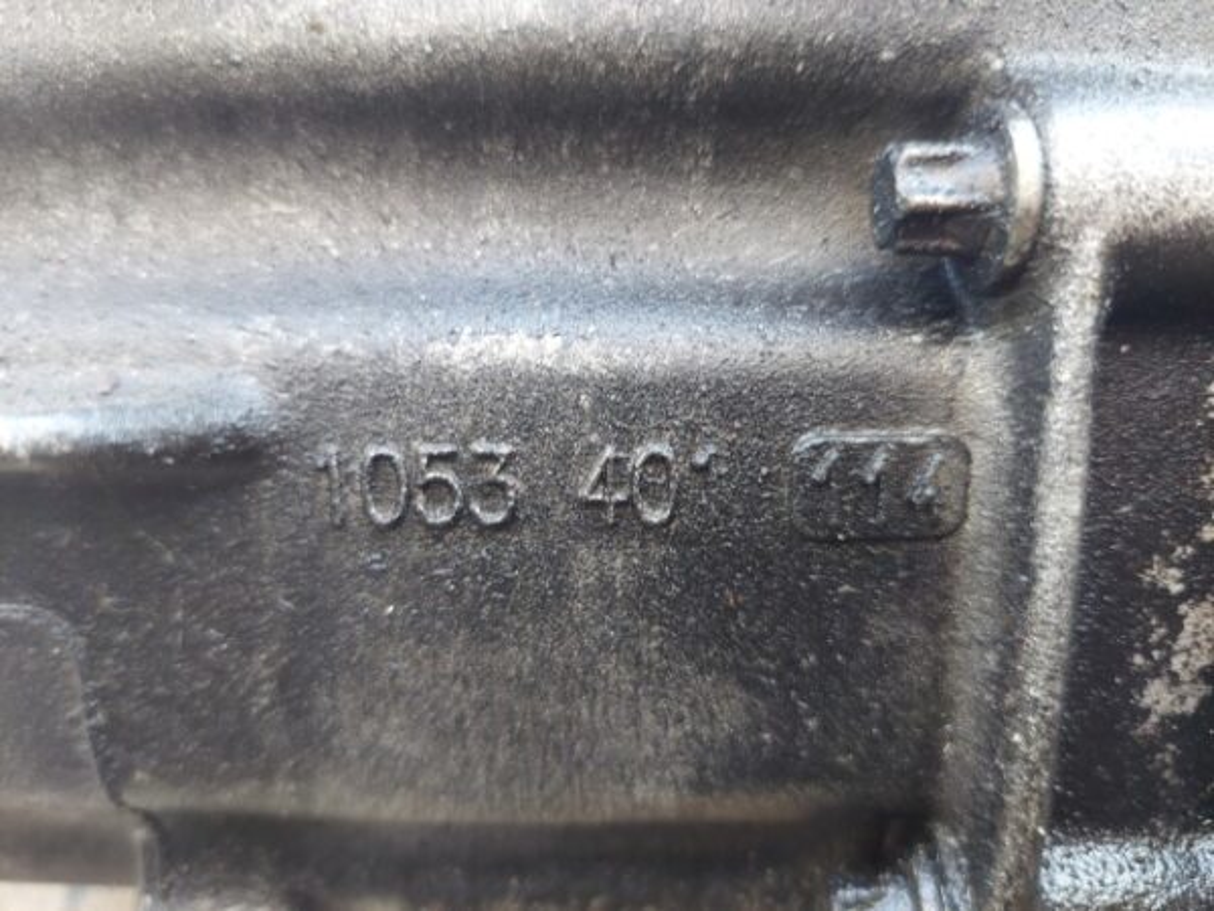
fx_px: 877
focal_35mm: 25
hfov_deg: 69.4
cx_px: 607
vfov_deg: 54.9
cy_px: 456
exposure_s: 1/50
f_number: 1.8
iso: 250
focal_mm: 5.23
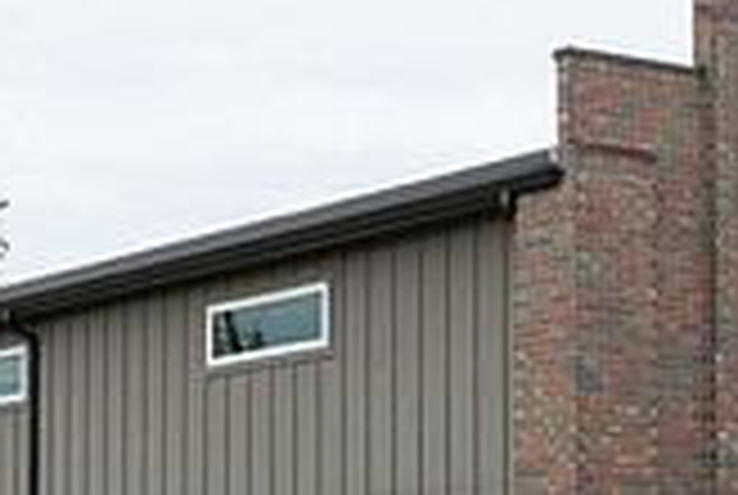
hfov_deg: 15.4
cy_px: 478
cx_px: 296
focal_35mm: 133
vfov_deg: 10.3
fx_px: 2731
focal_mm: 24
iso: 500
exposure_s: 1/200
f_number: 8
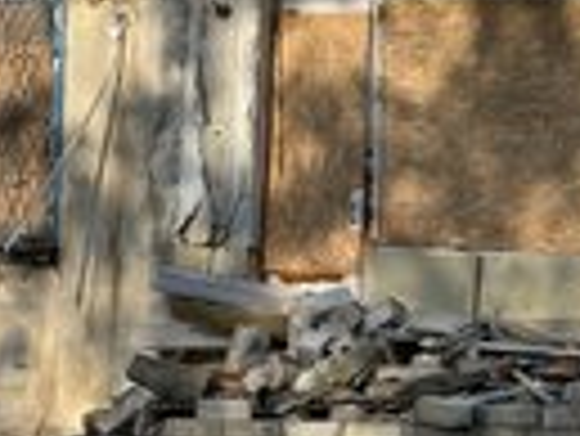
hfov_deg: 13.0
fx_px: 2499
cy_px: 211
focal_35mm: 149
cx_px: 602
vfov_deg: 10.0
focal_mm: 6.86
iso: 64
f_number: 1.78
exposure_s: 1/4608
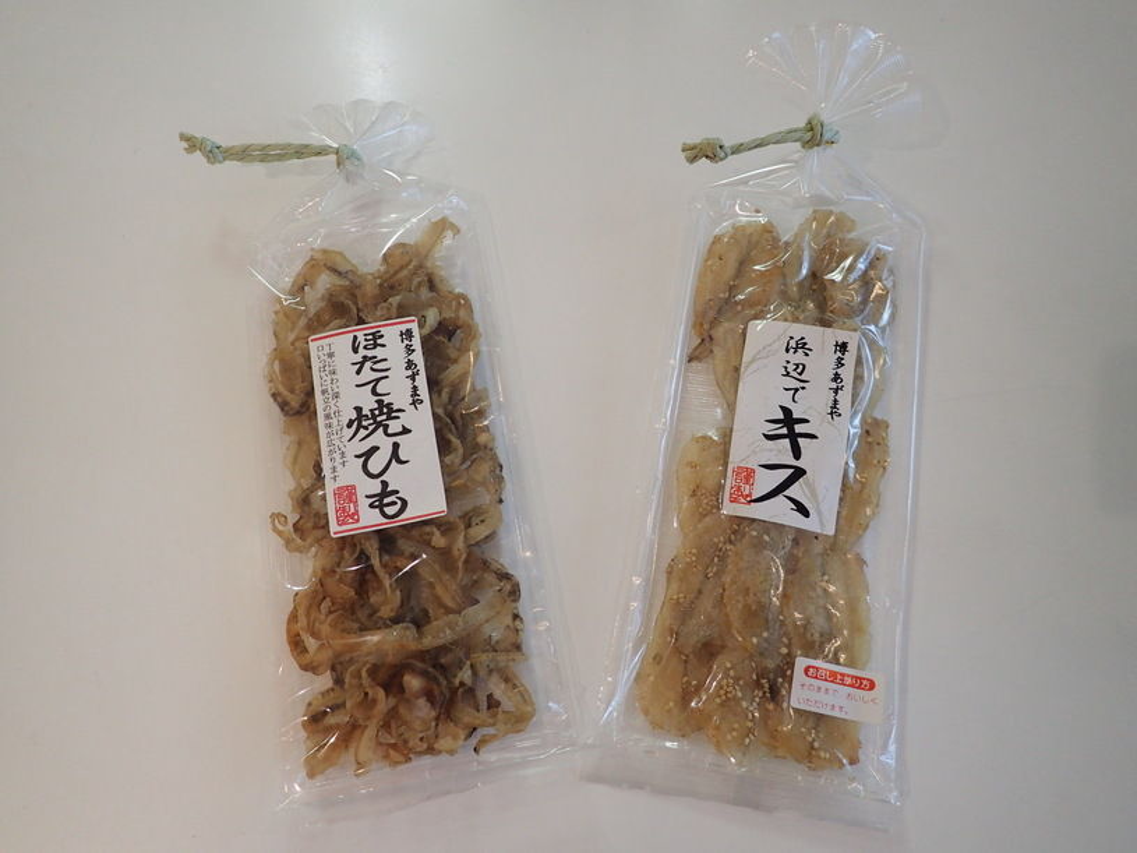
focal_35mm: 25
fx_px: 821
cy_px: 426
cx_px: 568
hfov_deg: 69.4
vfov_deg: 54.9
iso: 200
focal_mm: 4.5
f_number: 2
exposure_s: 1/60
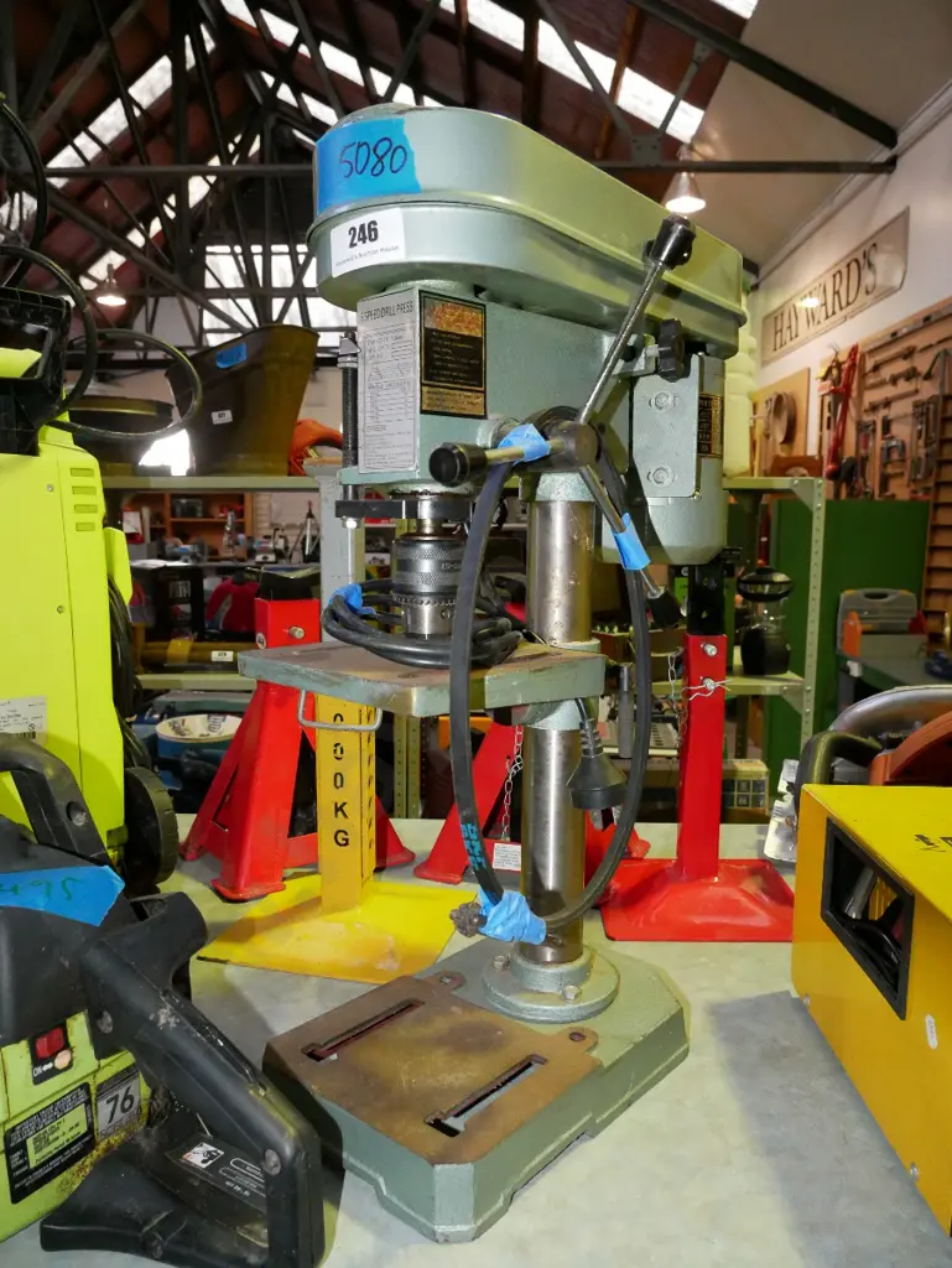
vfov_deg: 67.3
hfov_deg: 53.1
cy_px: 634
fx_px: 953
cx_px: 476
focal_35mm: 26
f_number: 5.6
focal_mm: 13
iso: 3200
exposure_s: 1/125
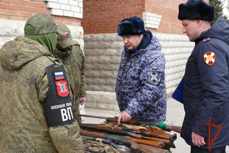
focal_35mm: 45
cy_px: 76
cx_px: 114
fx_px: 286
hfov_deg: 43.6
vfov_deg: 29.9
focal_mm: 16.24
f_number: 3.2
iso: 125
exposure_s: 1/160
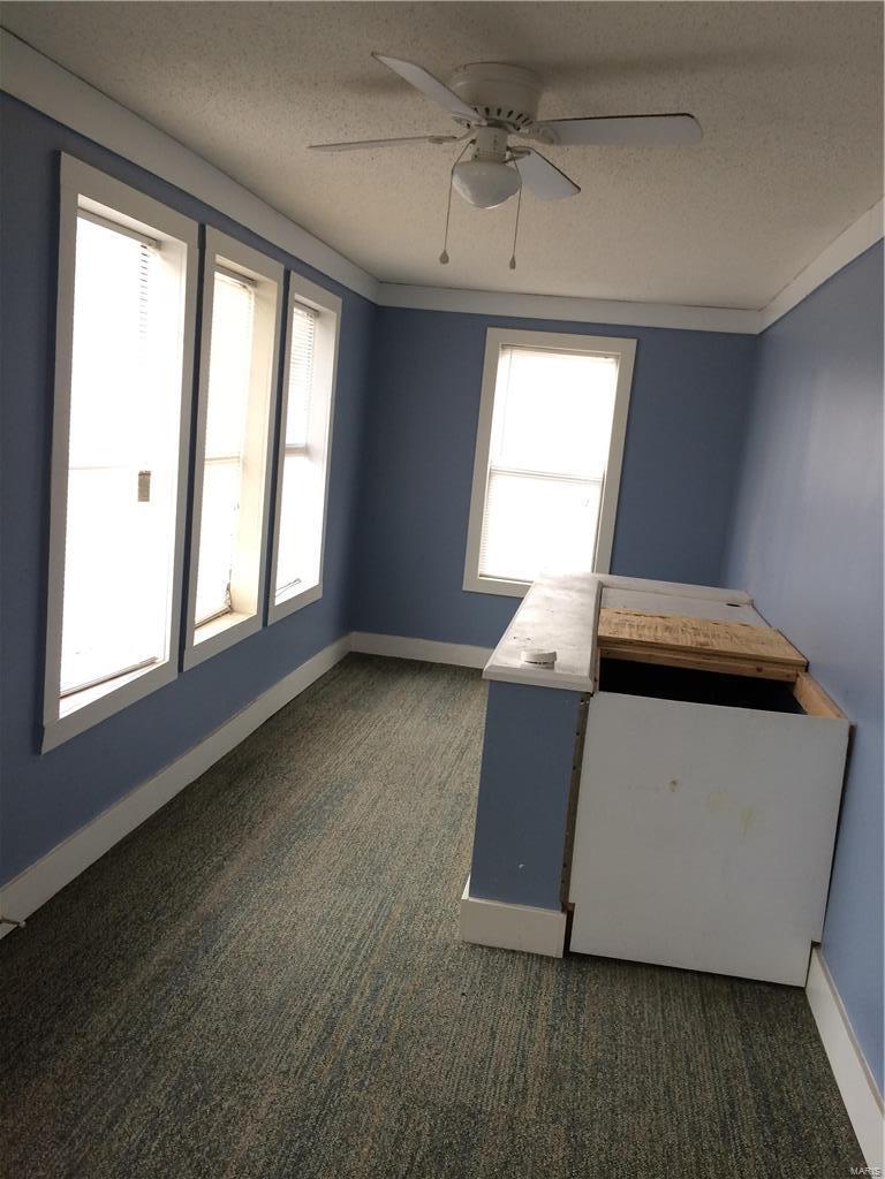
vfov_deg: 60.0
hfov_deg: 46.8
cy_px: 590
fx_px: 1023
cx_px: 442
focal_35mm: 30
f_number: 2.2
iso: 50
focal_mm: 4.12
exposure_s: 1/40
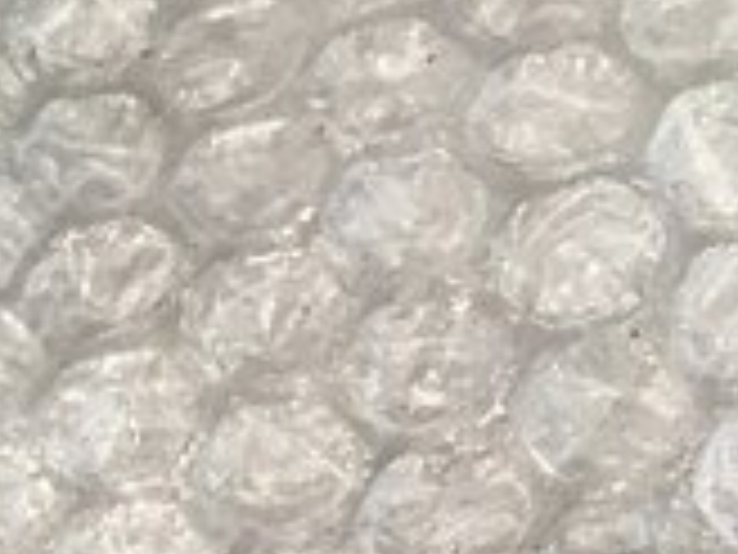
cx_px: -522
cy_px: 905
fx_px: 2409
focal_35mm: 113
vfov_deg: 12.3
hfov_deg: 15.4
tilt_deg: -63.3
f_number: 2.2
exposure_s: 1/30
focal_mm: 4.15
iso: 32
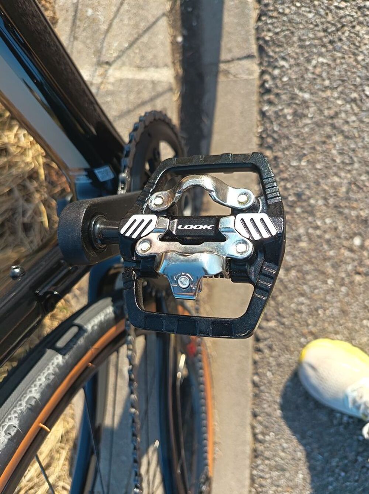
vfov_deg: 71.6
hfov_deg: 56.7
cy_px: 247
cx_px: 184
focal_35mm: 24
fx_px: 342
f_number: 1.75
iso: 324
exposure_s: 1/600
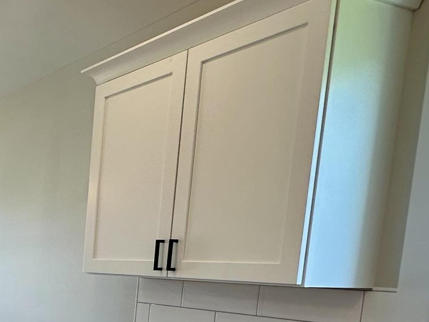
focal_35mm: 46
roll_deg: -2.1
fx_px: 570
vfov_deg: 29.1
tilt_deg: -7.7
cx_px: -101
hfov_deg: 32.9
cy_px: 334
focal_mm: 2.22
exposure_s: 1/120
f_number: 2.2
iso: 100
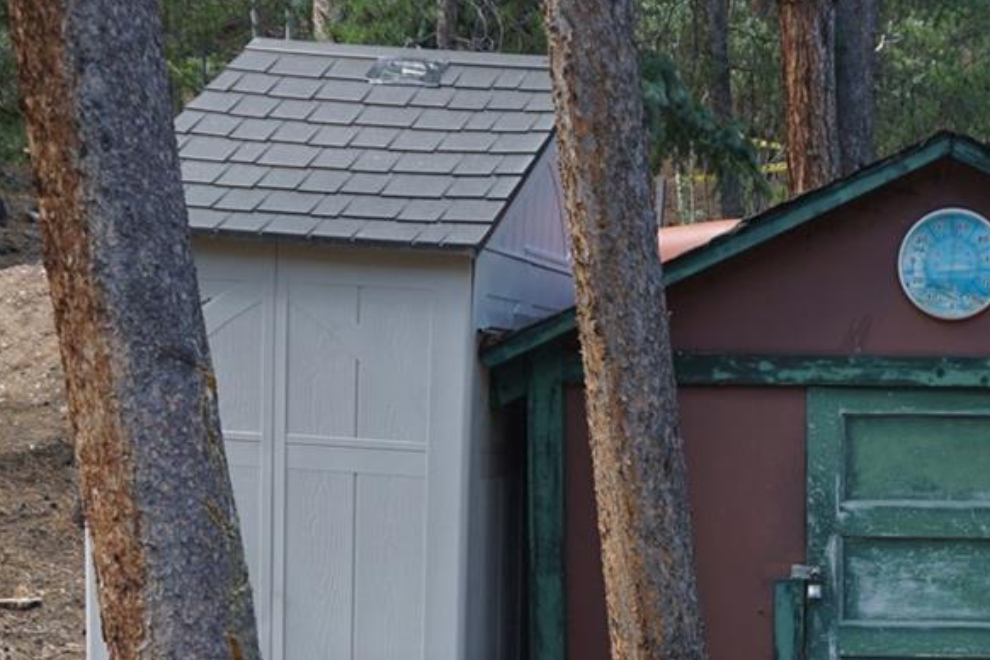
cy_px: 680
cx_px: 834
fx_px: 1815
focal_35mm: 66
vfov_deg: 19.9
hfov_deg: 29.6
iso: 100
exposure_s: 1/60
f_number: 4.5
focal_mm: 16
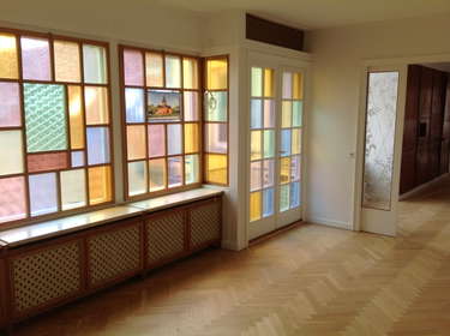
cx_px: 225
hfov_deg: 52.7
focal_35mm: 35
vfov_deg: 40.6
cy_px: 168
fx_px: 454
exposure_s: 1/139
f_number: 2.4
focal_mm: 4.28
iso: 50
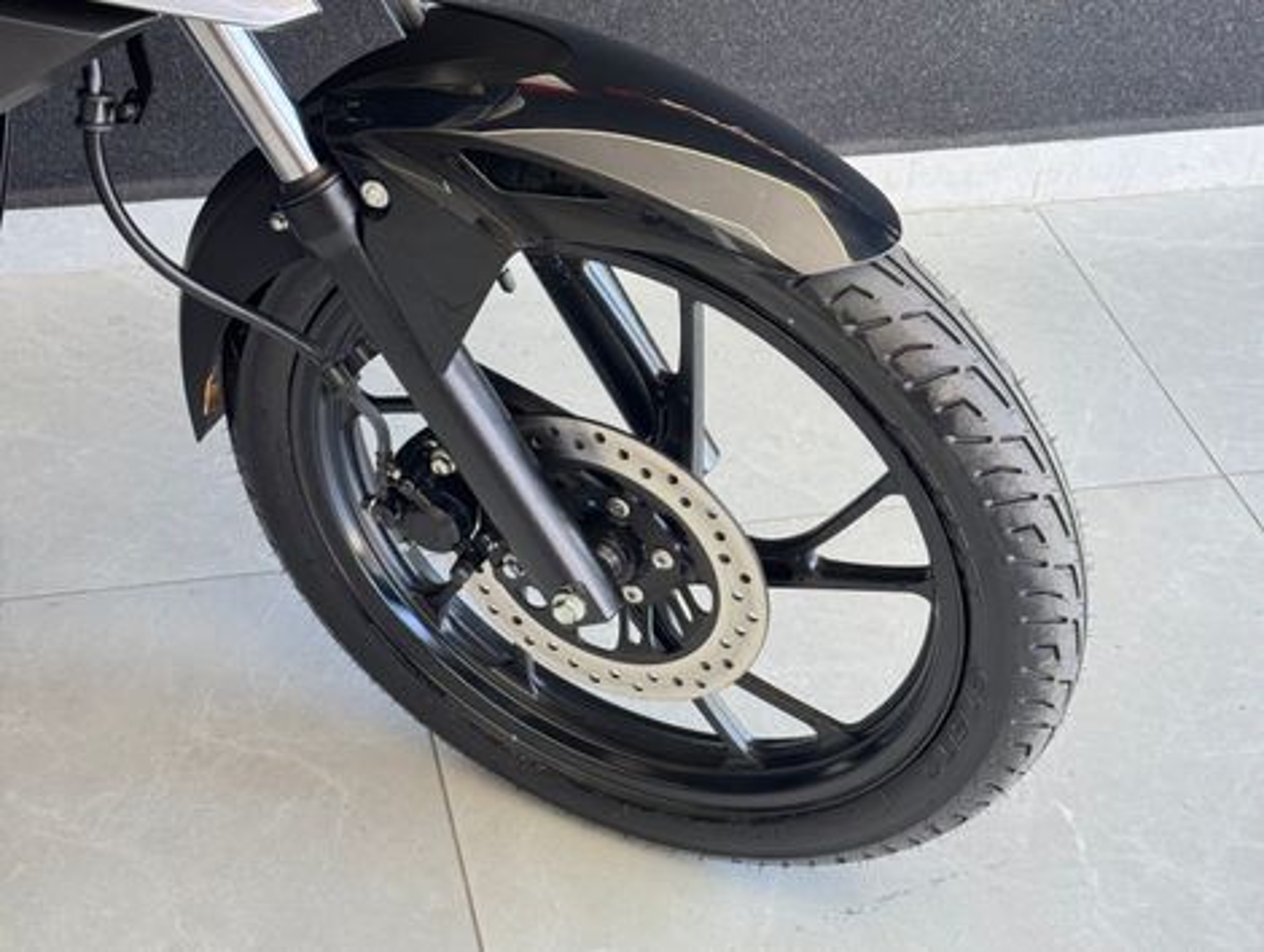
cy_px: 476
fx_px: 1755
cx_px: 632
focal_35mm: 48
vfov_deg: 30.3
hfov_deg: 39.6
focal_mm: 6.76
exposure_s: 1/60
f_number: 1.78
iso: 64
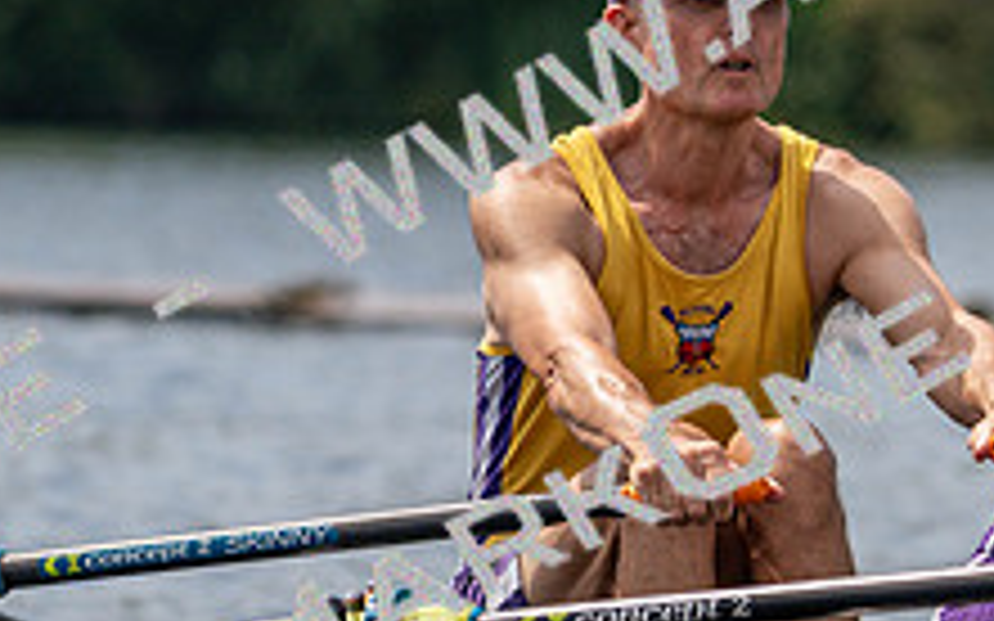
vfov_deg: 1.7
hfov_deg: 2.8
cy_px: 277
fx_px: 20583
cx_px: 837
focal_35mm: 760
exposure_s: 1/1600
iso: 250
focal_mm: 284
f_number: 5.6
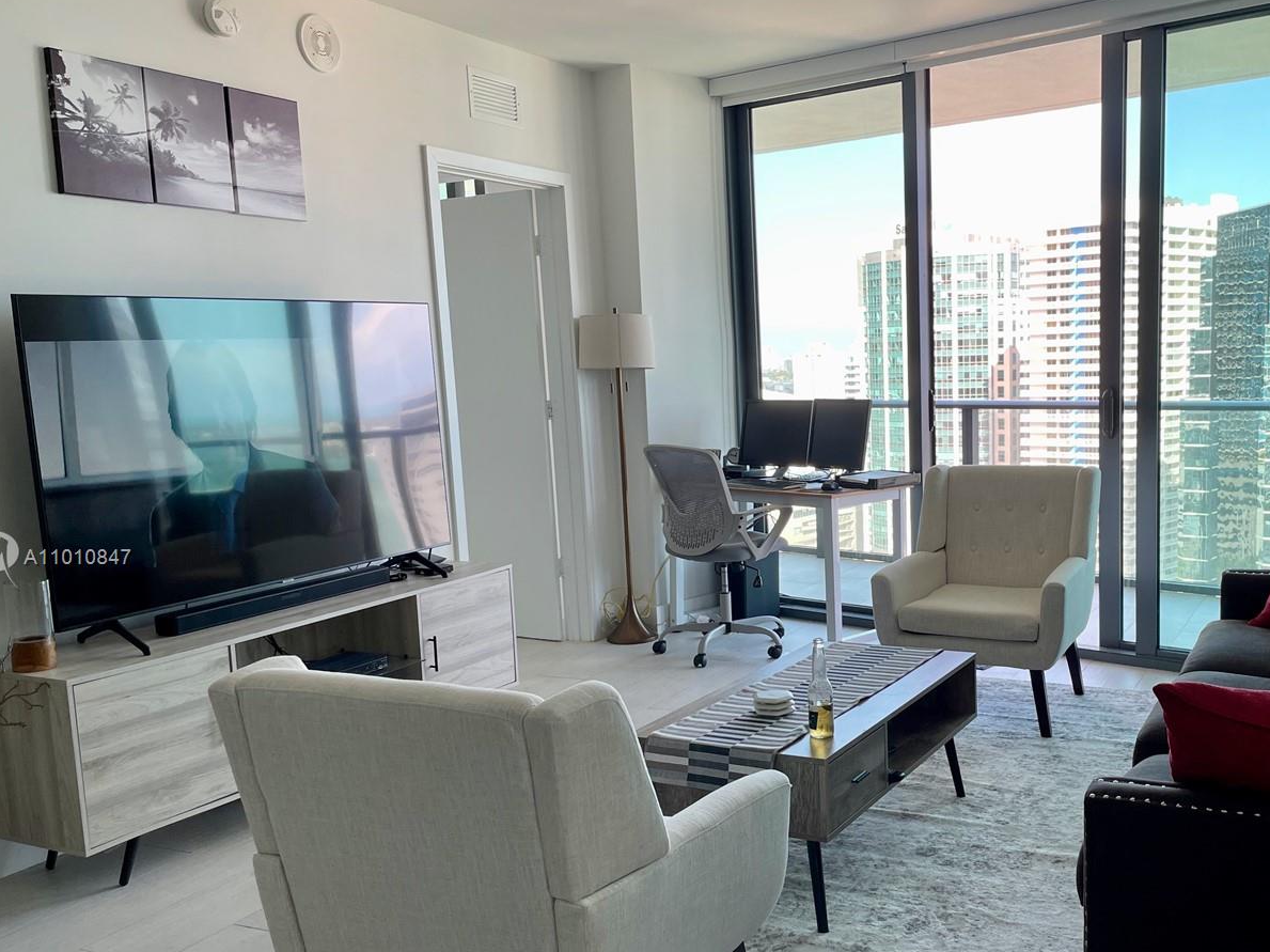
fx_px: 1284
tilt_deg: -8.6
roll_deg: +2.0
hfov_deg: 51.9
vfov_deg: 40.5
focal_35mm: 35
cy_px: 559
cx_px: 817
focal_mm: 4.2
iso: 32
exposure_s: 1/251
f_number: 1.6
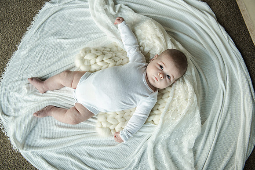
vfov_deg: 39.1
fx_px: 240
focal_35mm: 34
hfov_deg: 56.0
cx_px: 121
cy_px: 87
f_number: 3.5
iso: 800
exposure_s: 1/320
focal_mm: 32
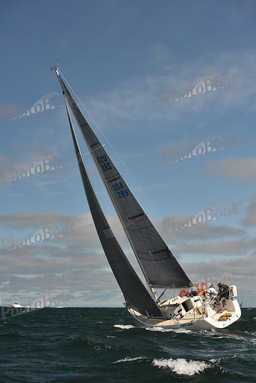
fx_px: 746
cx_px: 128
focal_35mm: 70
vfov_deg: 28.8
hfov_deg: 19.5
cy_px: 192
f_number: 6.3
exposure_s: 1/1000
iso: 320
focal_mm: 70
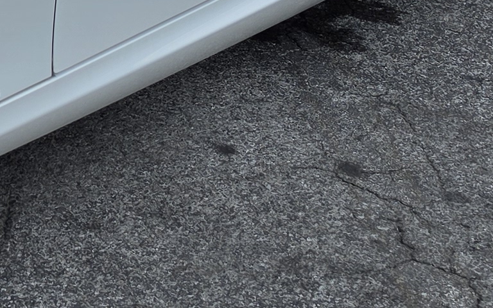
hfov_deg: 15.2
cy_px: -227
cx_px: -246
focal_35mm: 127
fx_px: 1706
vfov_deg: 9.8
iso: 12
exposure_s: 1/50.6
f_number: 1.4
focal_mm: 6.5
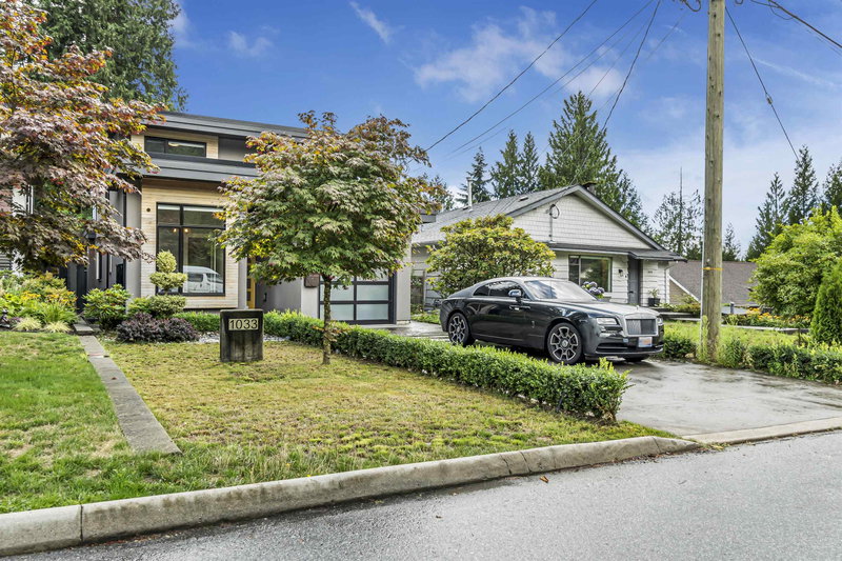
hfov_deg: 67.4
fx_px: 631
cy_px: 280
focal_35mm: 27
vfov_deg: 47.9
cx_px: 421
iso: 200
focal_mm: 18
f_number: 4
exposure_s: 1/80
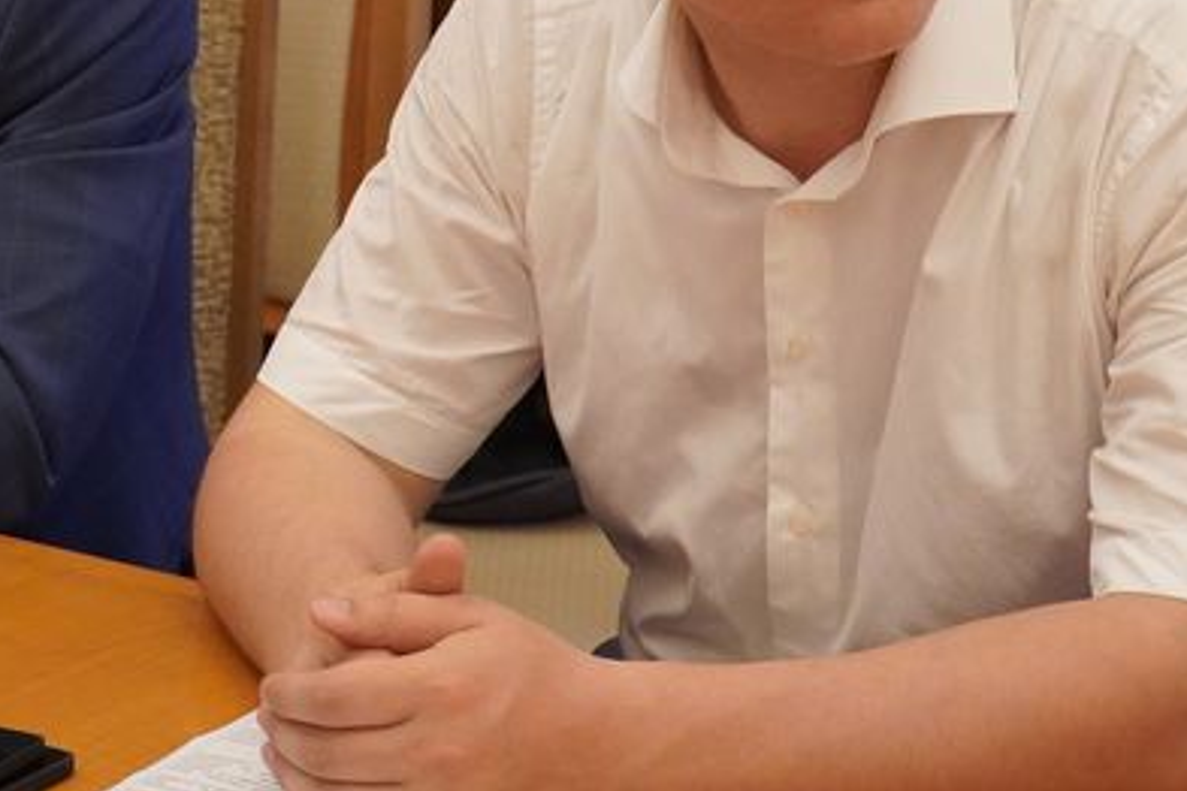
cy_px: 101
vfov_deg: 11.2
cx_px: 353
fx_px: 4022
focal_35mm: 122
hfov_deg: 16.7
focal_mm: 40
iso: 3200
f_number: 4
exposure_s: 1/160
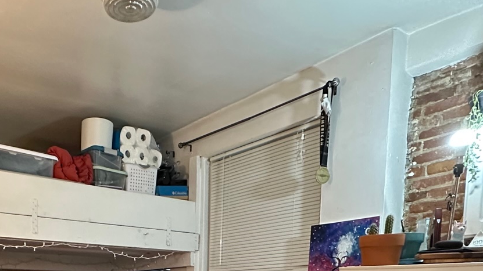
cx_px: 119
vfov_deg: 26.9
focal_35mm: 37
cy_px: 353
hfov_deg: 51.6
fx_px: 474
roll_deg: -0.3
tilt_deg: -6.6
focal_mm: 2.22
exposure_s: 1/60
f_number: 2.2
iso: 500
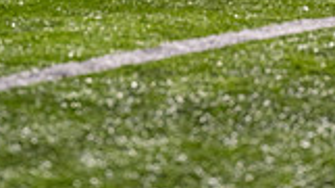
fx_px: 1224
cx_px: 150
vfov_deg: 8.3
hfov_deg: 15.6
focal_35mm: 138
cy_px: -205
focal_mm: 47
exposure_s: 1/500
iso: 1250
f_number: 3.2
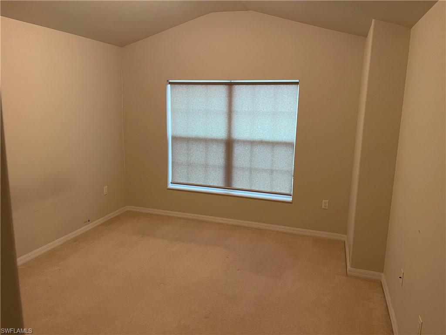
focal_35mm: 25
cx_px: 223
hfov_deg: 69.4
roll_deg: -0.8
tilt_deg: -11.5
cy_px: 168
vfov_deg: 54.9
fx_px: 322
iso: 200
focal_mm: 5.1
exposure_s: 1/60
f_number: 1.6
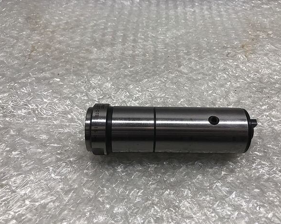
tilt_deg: -49.6
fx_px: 249
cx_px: 152
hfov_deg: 58.7
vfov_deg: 48.5
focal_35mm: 30
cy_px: 114
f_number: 1.8
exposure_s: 1/156
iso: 20
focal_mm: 3.99
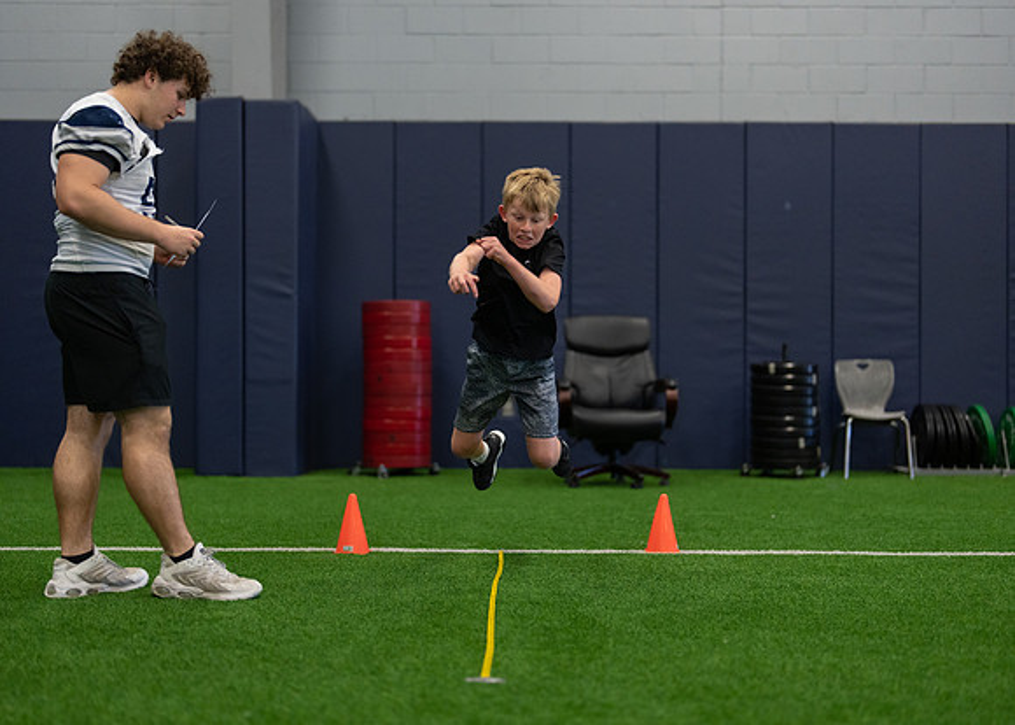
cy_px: 362
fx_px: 1531
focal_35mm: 53
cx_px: 508
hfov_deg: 36.7
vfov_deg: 26.6
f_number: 1.2
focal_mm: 50
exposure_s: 1/1000
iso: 1250
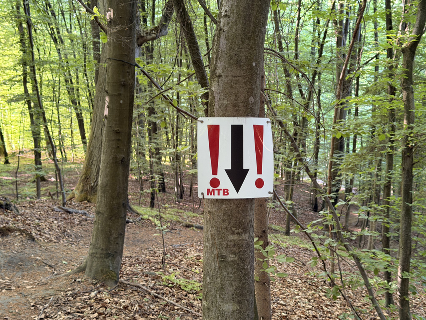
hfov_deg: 39.7
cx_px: 213
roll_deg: +0.5
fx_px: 591
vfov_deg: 30.3
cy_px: 160
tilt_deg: -8.9
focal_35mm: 48
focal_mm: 6.76
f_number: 1.78
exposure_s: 1/40
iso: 500
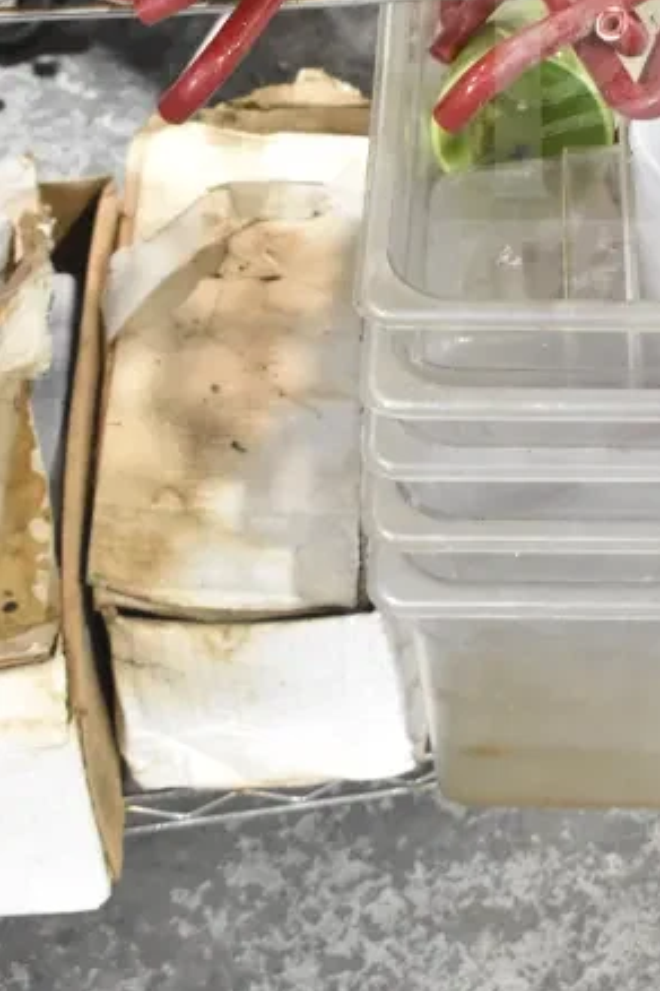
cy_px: 148
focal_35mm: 94
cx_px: 687
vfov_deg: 21.3
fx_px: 2585
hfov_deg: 14.3
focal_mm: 30
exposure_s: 1/160
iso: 6400
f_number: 6.3
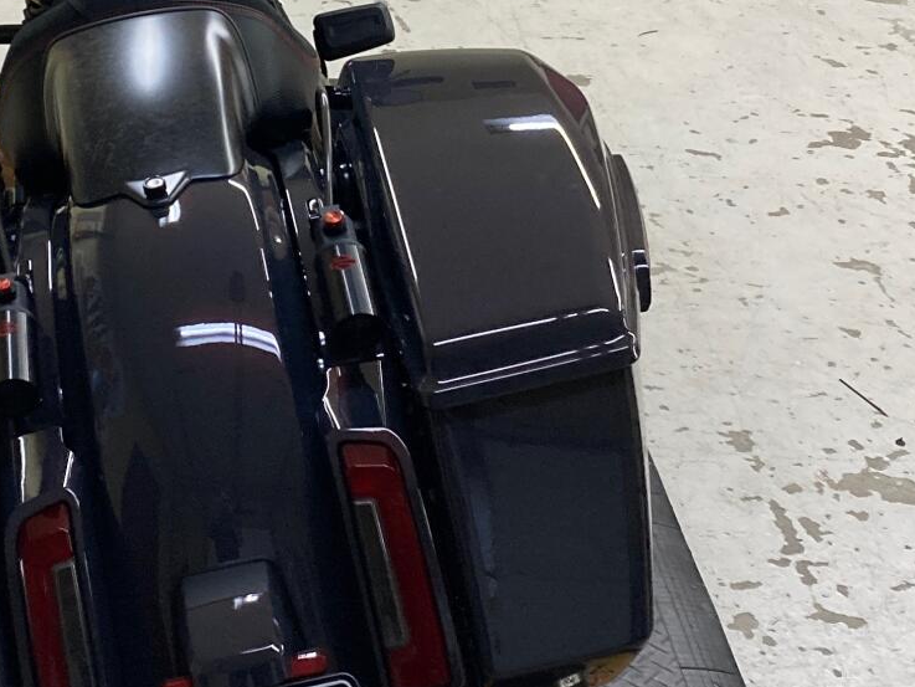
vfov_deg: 19.1
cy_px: 77
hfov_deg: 25.3
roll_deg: -1.9
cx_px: 222
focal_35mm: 76
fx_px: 2009
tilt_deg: -22.9
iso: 200
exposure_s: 1/60
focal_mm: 3.99
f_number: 1.8
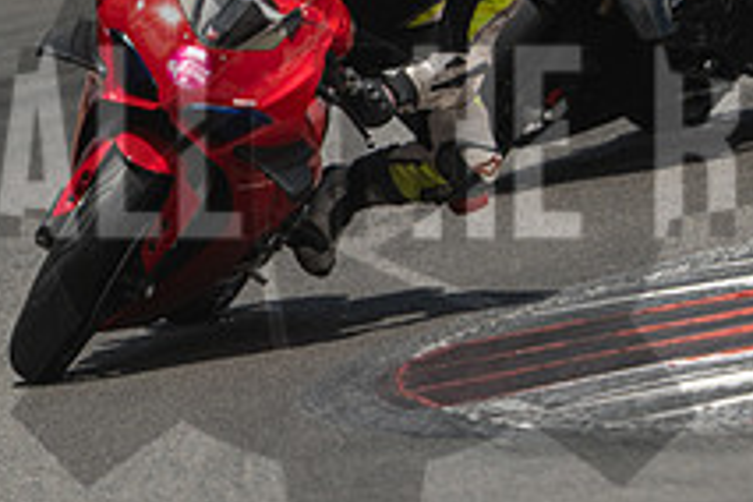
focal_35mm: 1142
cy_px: 147
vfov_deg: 1.2
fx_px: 23885
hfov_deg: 1.8
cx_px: 354
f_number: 2.8
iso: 320
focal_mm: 280
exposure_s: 1/4000
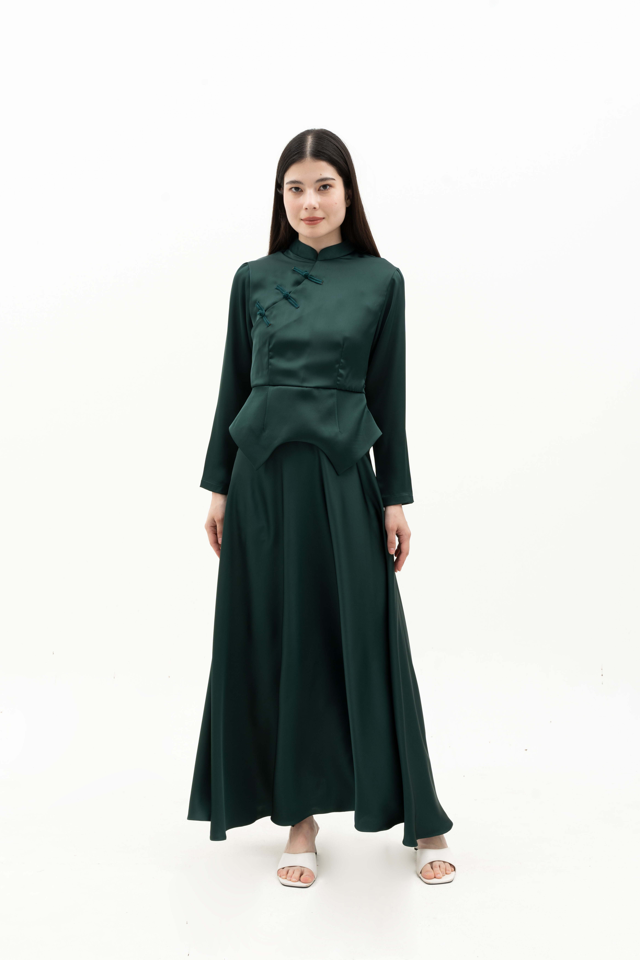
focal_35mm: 38
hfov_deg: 35.1
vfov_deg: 50.7
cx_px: 320
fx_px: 1013
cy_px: 480
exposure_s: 1/160
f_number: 11
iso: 100
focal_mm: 38
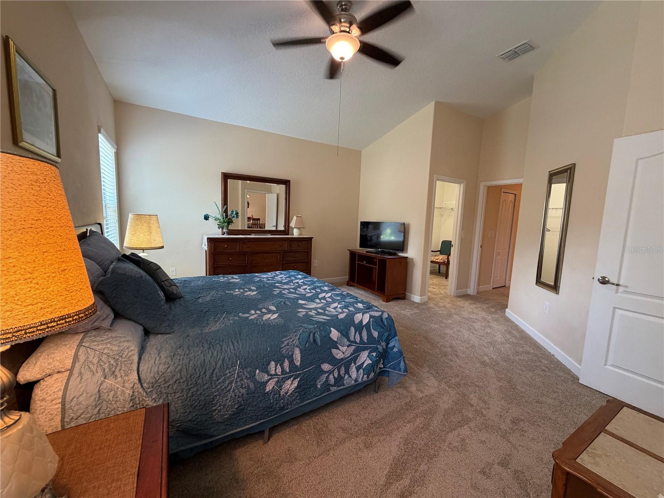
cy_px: 249
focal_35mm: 14
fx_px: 269
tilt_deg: -6.7
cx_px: 332
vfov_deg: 85.7
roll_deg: -2.4
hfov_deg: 102.1
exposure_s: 1/60
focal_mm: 2.22
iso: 250
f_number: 2.2
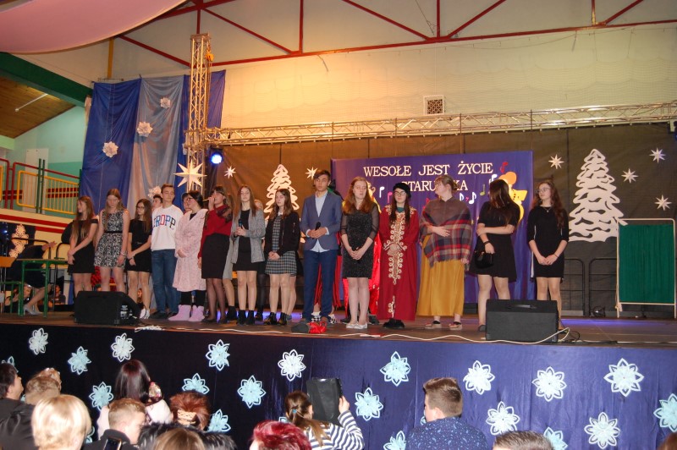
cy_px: 225
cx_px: 338
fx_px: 648
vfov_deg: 38.3
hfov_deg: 55.1
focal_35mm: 34
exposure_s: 1/60
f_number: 3.8
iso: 900
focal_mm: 23
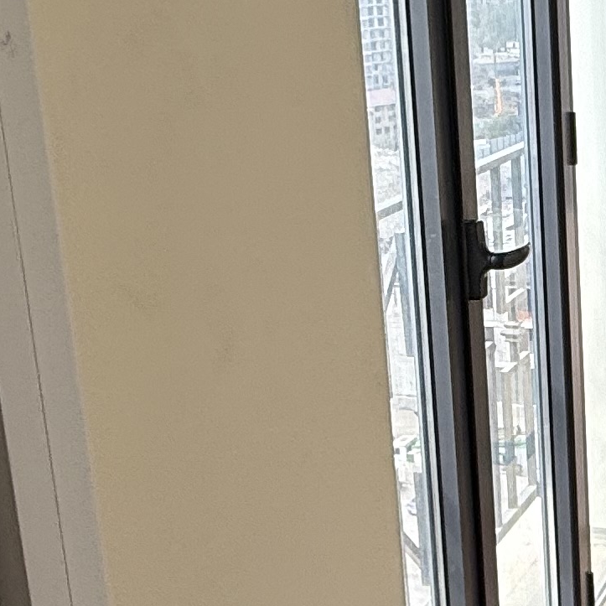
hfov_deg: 24.3
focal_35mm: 69
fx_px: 1367
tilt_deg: -12.3
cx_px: 546
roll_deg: +1.0
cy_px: 273
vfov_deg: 25.0
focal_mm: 2.22
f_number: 2.2
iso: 50
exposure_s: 1/250
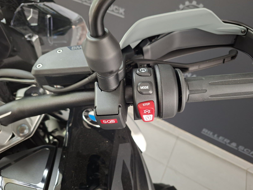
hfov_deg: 73.9
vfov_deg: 58.9
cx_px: 126
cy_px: 95
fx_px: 168
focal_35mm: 23
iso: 400
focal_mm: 5.54
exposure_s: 1/25
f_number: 1.8
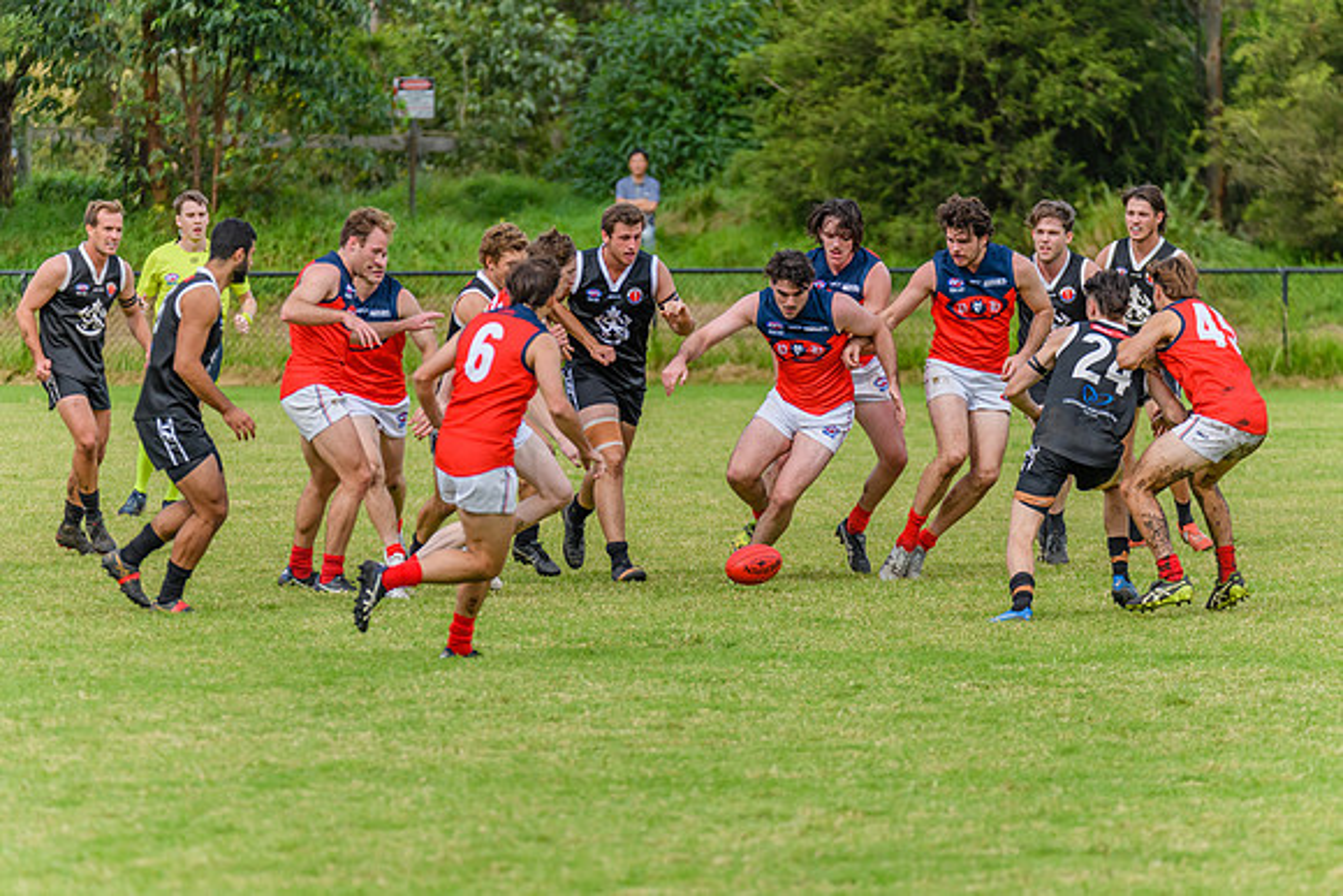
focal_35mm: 325
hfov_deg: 6.3
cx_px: 708
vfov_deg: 4.2
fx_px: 12129
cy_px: 463
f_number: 5.6
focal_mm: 300
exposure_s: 1/2000
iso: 1000
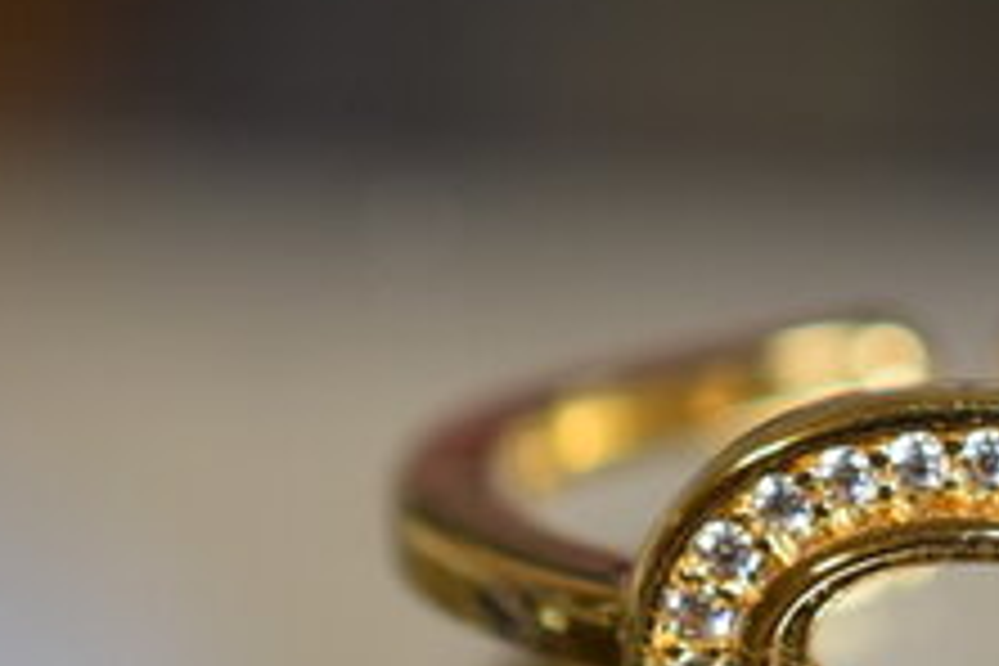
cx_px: 1609
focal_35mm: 259
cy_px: 148
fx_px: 7187
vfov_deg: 5.3
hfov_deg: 7.8
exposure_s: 1/100
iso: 400
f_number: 5
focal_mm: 40
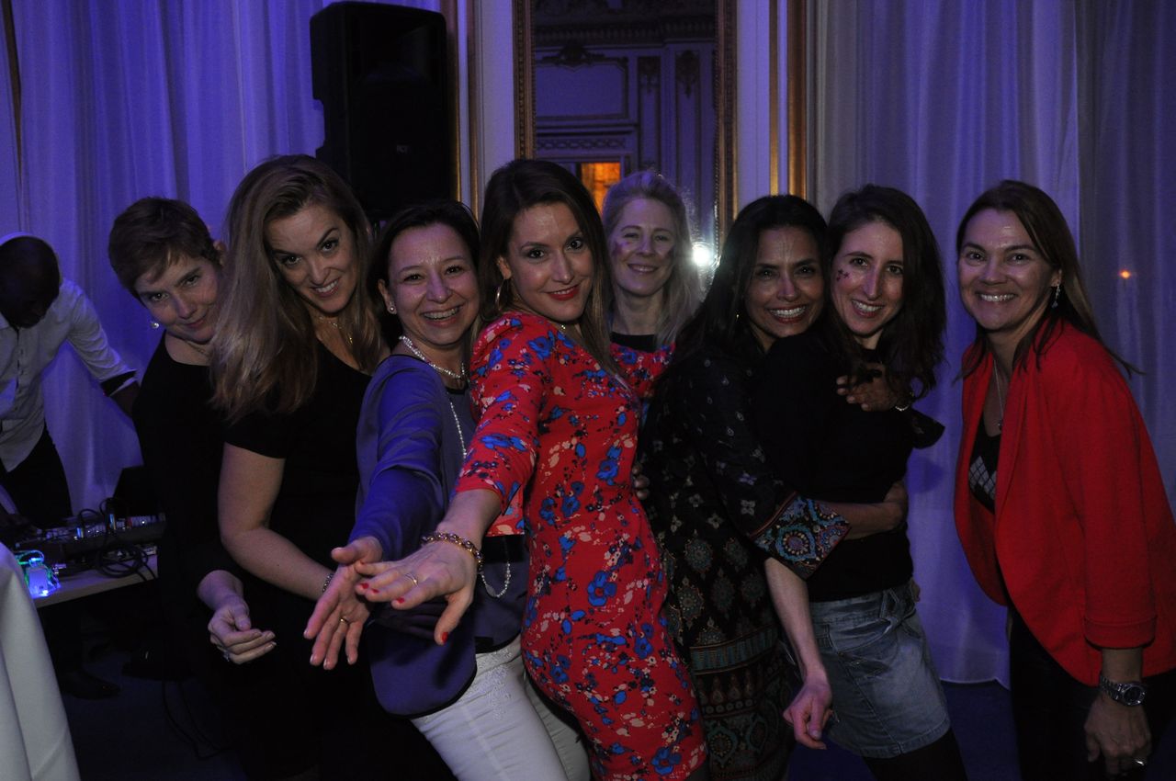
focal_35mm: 33
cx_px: 588
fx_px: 1077
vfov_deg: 39.9
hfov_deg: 57.3
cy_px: 390
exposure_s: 1/60
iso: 800
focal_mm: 22
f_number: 4
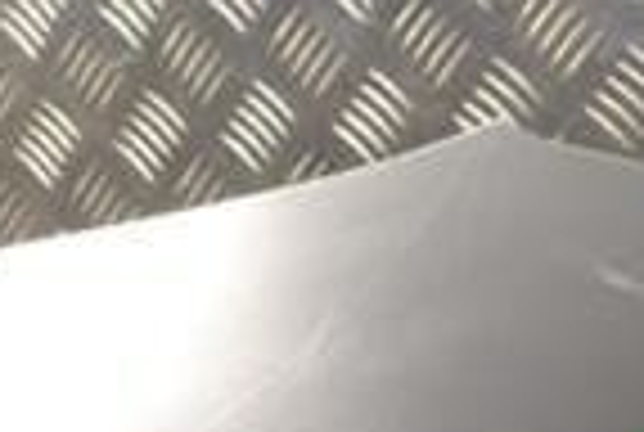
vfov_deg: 9.7
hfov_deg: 14.5
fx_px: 2474
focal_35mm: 138
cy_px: 680
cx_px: -45
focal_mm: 22
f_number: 8
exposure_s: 1/250
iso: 3200
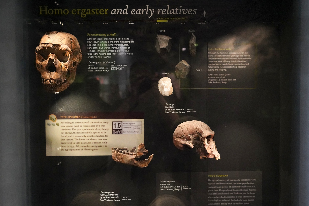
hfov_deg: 50.7
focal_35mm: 38
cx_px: 154
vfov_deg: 35.1
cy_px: 103
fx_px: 326
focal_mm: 38
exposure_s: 1/80
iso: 10000
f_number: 4.5
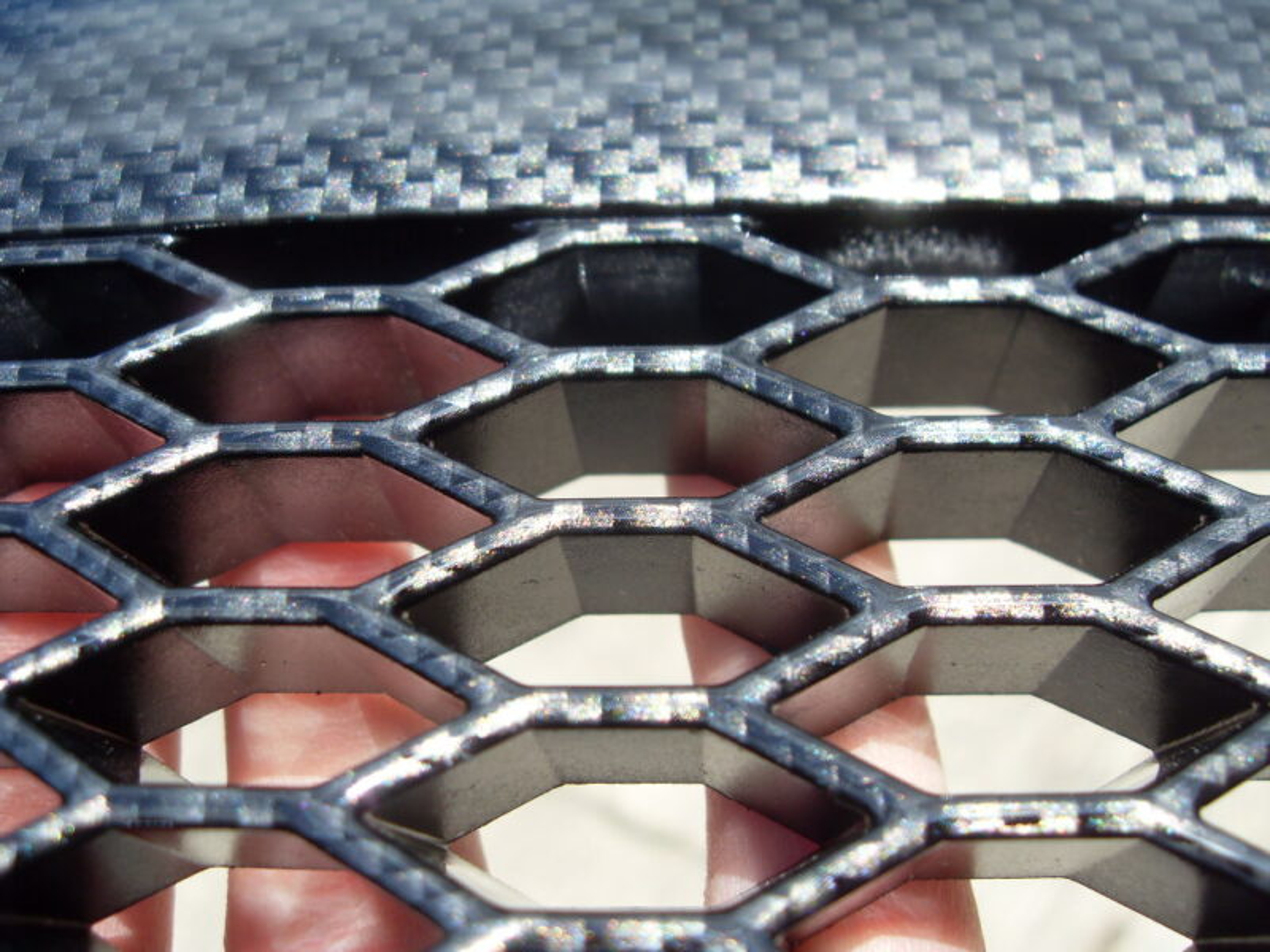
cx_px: 635
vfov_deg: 40.7
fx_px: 1284
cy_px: 476
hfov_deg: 52.6
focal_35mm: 35
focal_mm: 6.3
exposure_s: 1/1000
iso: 80
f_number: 2.8
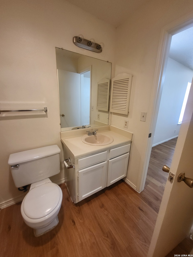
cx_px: 96
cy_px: 128
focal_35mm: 13
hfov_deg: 89.9
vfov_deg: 106.2
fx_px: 97
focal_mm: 1.74
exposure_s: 1/60
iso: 320
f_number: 2.2
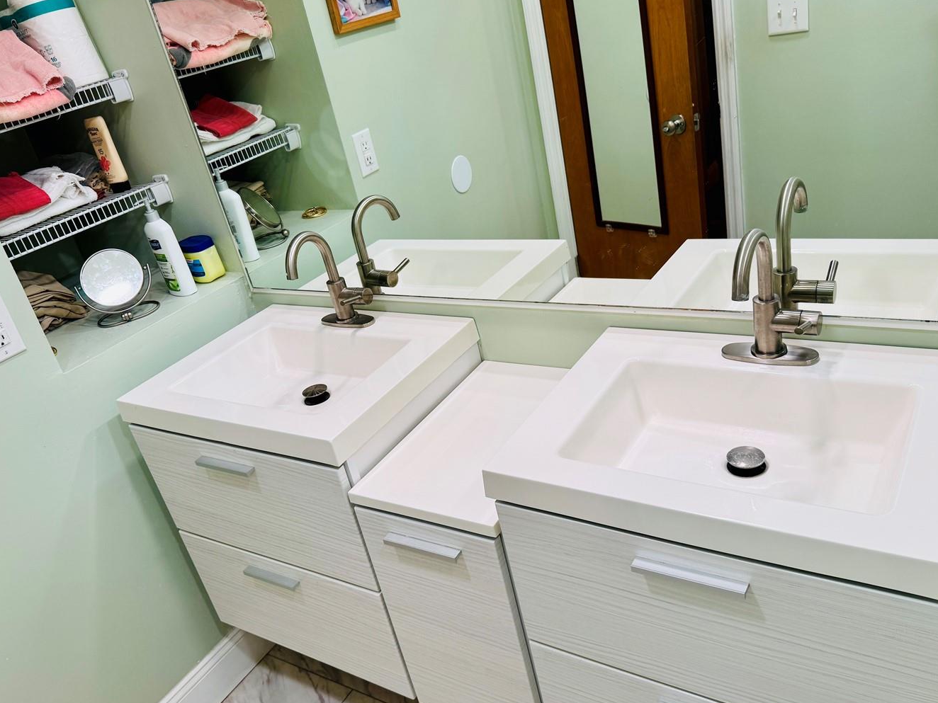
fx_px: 786
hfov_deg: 61.7
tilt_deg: -26.2
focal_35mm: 29
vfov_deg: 48.2
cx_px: 471
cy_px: 350
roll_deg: +13.4
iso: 80
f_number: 1.78
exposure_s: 1/120
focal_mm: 6.76
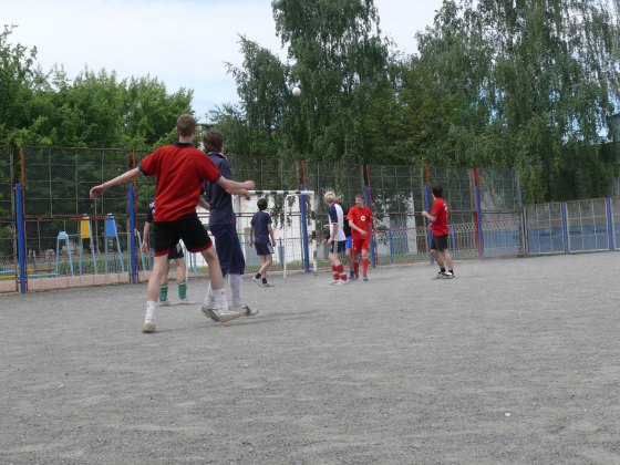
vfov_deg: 26.1
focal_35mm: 56
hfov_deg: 34.3
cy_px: 232
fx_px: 1003
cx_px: 310
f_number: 5.6
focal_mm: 9.7
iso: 100
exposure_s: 1/320
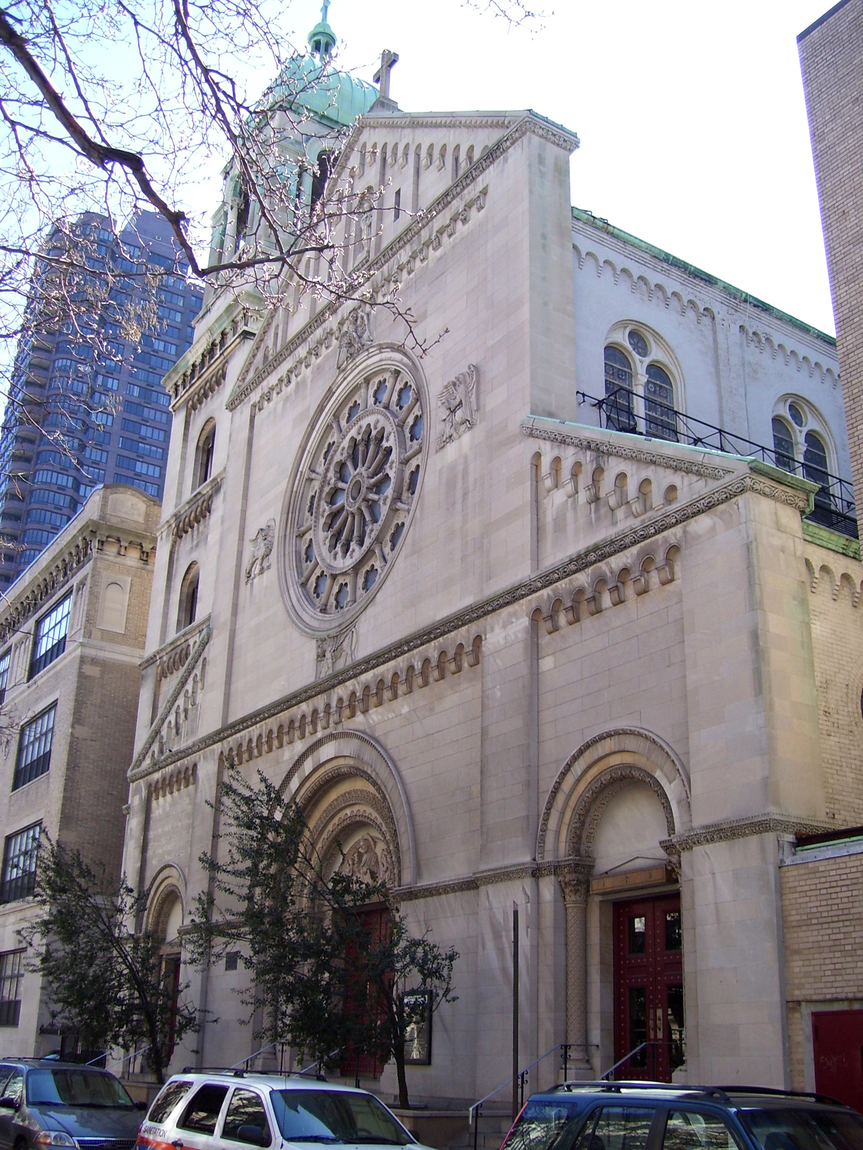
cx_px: 432
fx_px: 1197
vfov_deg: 51.4
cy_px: 575
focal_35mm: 36
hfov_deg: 39.7
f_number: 2.7
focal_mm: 6
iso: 80
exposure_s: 1/350
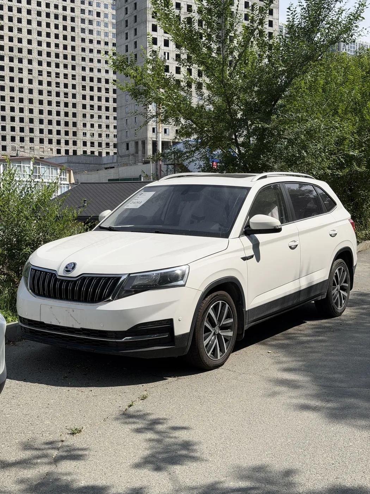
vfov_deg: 39.7
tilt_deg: -3.2
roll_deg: -1.2
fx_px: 684
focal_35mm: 48
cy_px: 247
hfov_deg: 30.3
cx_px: 185
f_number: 1.78
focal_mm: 6.76
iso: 64
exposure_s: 1/6536
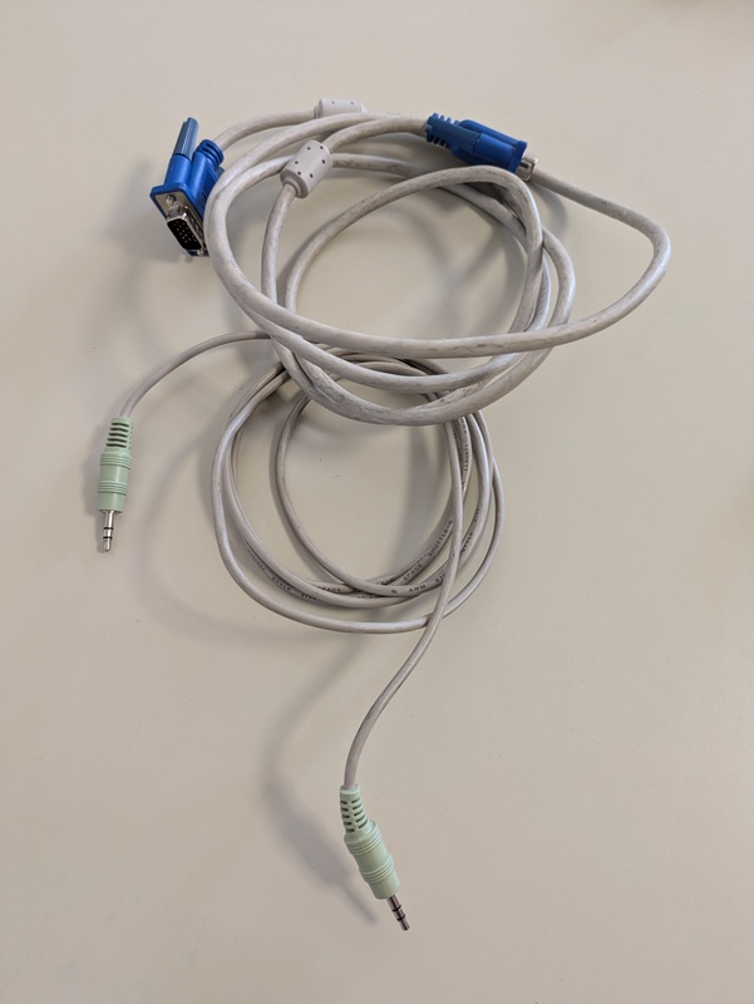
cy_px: 502
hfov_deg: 54.9
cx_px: 377
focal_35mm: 25
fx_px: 725
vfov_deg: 69.4
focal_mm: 5.43
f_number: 1.89
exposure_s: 1/25
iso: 85
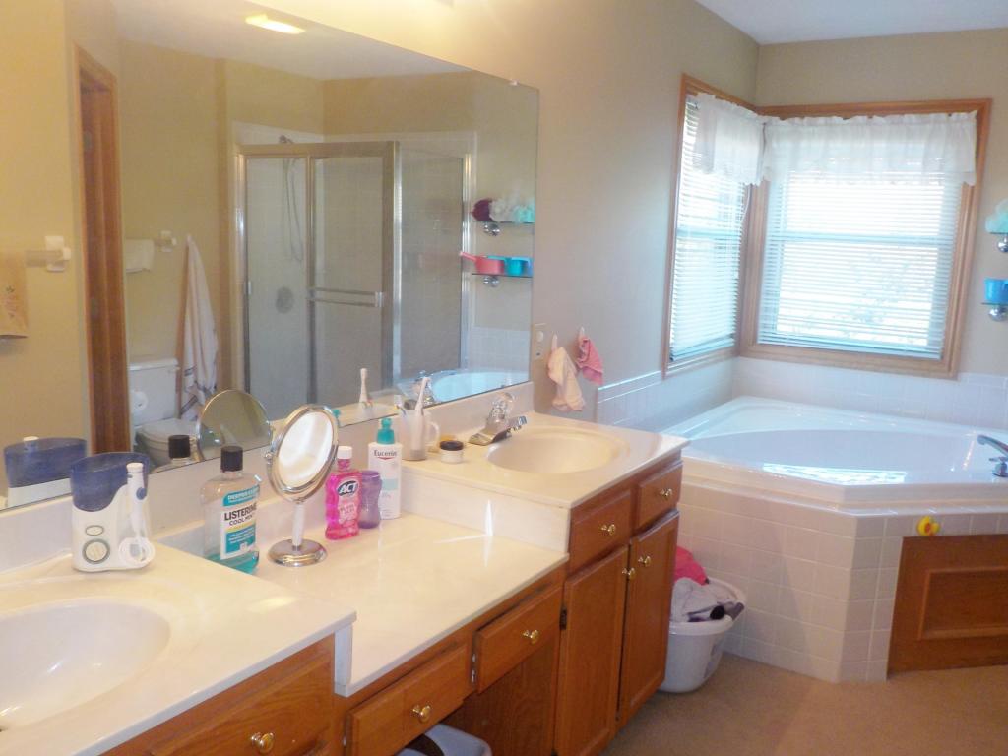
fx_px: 874
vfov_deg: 46.8
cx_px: 504
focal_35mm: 30
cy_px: 378
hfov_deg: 60.0
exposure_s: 1/30
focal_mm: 4.1
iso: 160
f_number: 3.3
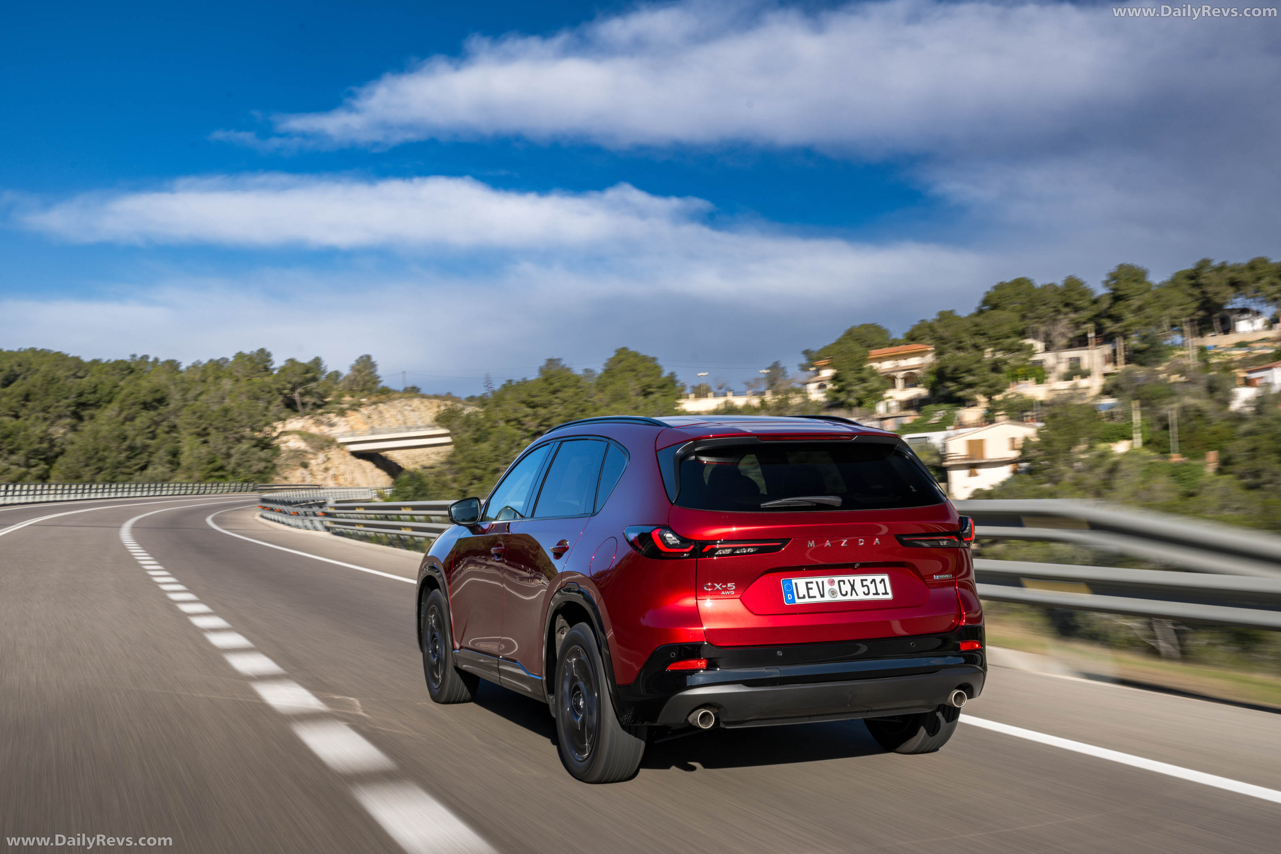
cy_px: 427
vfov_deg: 35.9
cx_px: 640
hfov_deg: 51.9
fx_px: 1316
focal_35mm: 37
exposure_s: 1/25
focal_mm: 37
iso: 40
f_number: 14
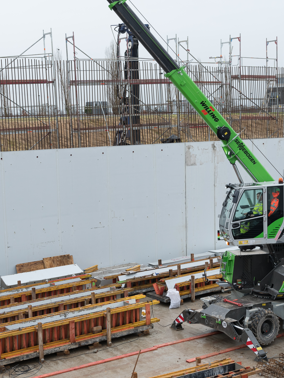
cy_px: 208
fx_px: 678
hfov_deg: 23.6
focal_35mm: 62
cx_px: 152
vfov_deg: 31.2
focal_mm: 38
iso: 400
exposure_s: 1/160
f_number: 5
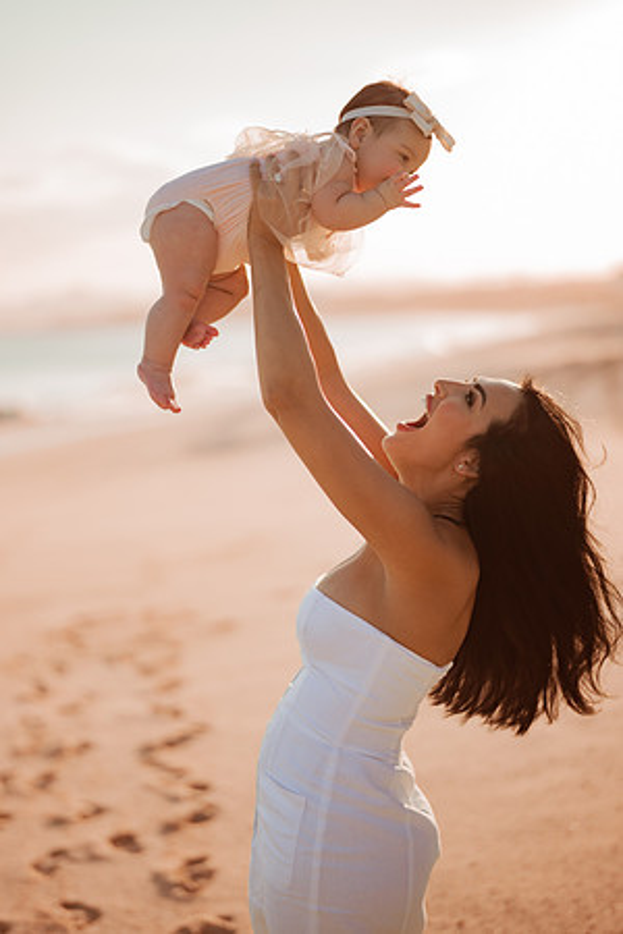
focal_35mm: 58
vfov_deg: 34.5
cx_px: 312
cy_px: 467
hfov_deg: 23.4
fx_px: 1505
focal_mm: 58
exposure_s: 1/4000
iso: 100
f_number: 1.4
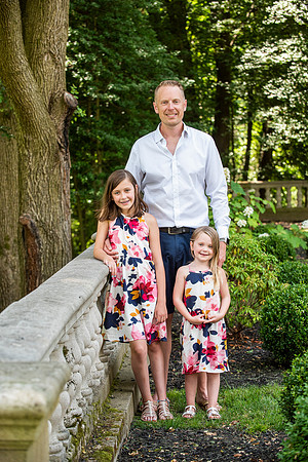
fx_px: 1104
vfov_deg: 23.6
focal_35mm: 86
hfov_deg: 15.9
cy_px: 231
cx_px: 154
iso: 800
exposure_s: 1/400
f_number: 5
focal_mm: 86
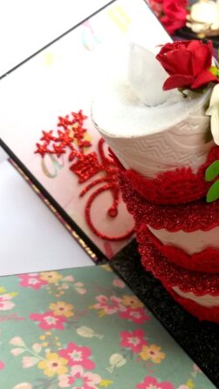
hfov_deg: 29.4
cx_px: 213
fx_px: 392
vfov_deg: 52.8
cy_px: 195
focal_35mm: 38
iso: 100
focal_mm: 3.83
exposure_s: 1/33.3
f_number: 2.2
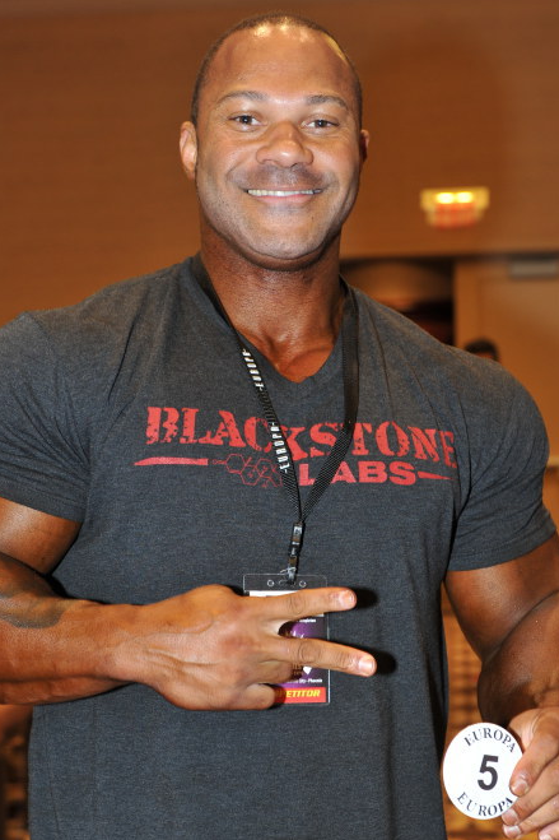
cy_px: 470
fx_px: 1654
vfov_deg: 28.4
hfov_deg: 19.2
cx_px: 272
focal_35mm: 71
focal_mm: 52
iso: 800
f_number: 4
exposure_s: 1/60
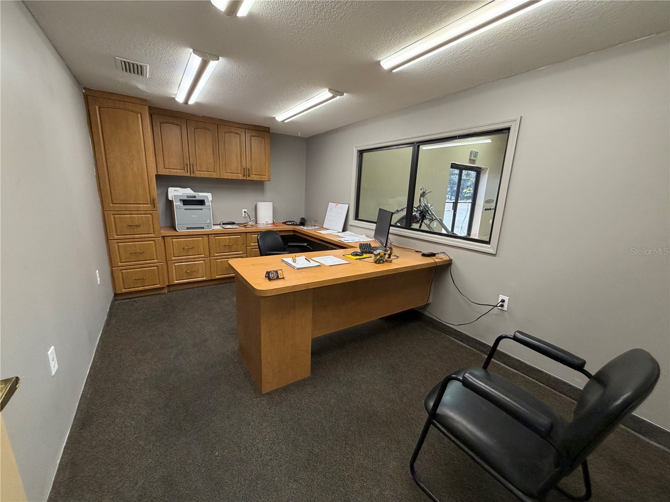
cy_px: 251
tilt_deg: -12.4
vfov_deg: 85.7
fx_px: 271
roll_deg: -3.6
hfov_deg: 102.1
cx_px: 335
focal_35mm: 14
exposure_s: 1/60
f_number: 2.2
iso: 200
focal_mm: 2.22
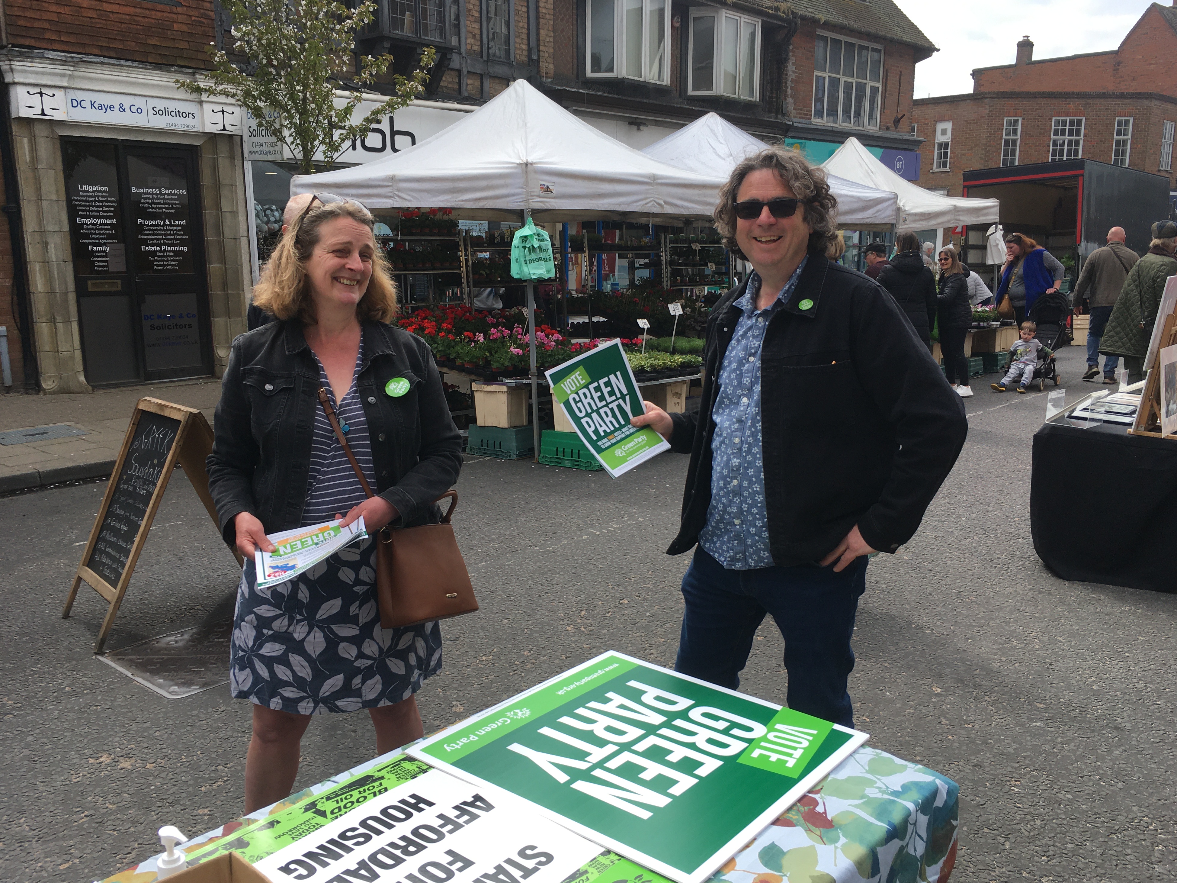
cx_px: 598
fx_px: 1020
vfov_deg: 46.8
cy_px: 452
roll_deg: +0.7
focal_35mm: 30
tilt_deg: -11.5
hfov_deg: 60.0
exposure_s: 1/1040
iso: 25
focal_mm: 4.15
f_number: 2.2
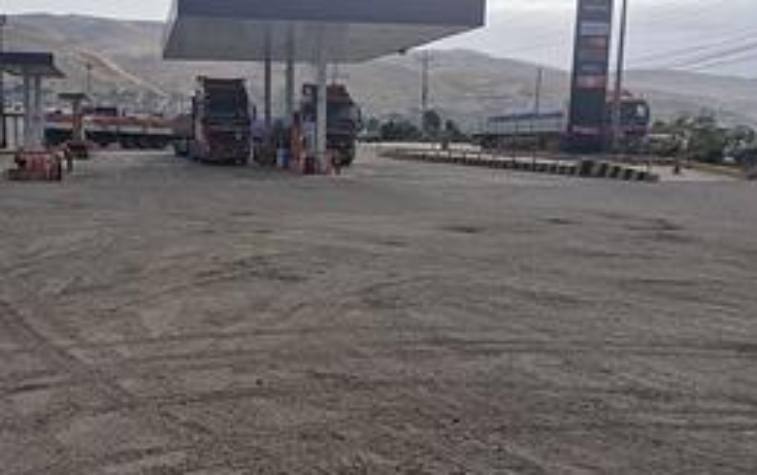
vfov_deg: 32.0
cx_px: 296
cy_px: 256
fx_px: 826
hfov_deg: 48.9
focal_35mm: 40
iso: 50
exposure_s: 1/4208
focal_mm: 5.54
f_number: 1.8
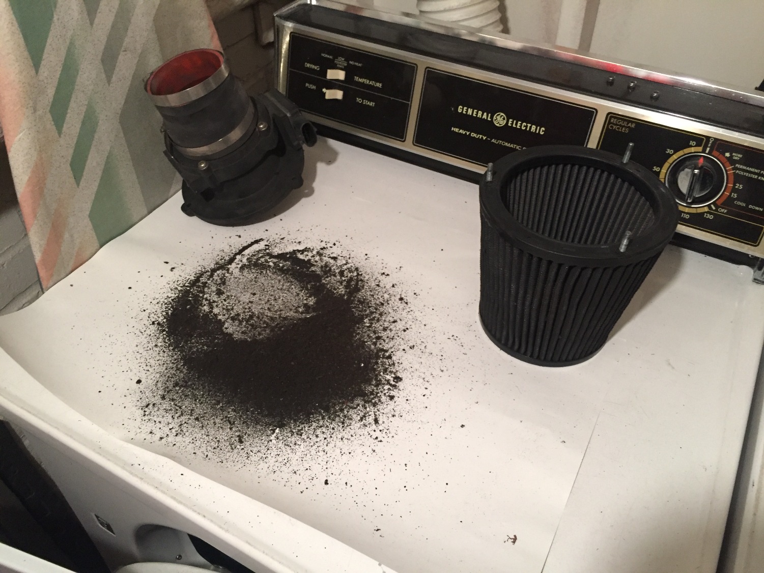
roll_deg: +0.3
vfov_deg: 48.2
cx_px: 382
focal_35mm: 29
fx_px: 640
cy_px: 286
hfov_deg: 61.7
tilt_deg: -43.4
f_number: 2.2
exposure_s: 1/24
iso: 250
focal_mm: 4.15
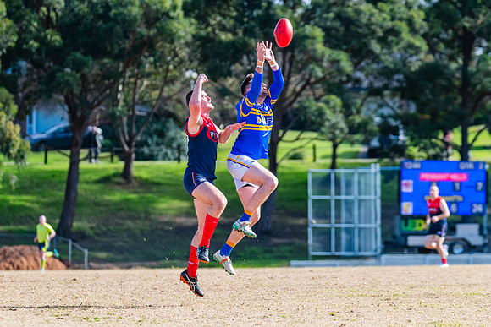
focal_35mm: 247
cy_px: 156
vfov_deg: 5.6
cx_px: 224
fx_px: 3363
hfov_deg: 8.4
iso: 640
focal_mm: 220
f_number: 5
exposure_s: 1/1600
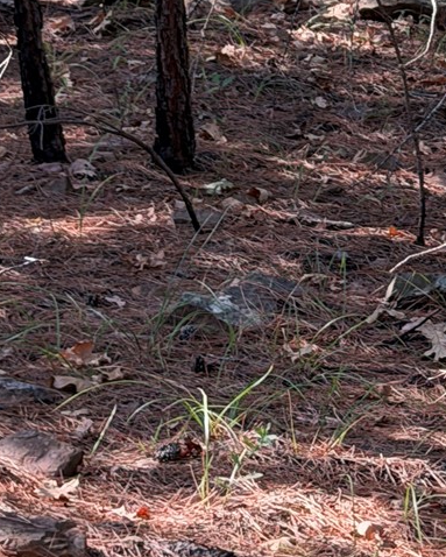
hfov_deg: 8.2
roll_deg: -0.2
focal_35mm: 188
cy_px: -295
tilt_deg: -8.7
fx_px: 3099
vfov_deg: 9.9
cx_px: 313
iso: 64
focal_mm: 6.76
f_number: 1.78
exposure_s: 1/191
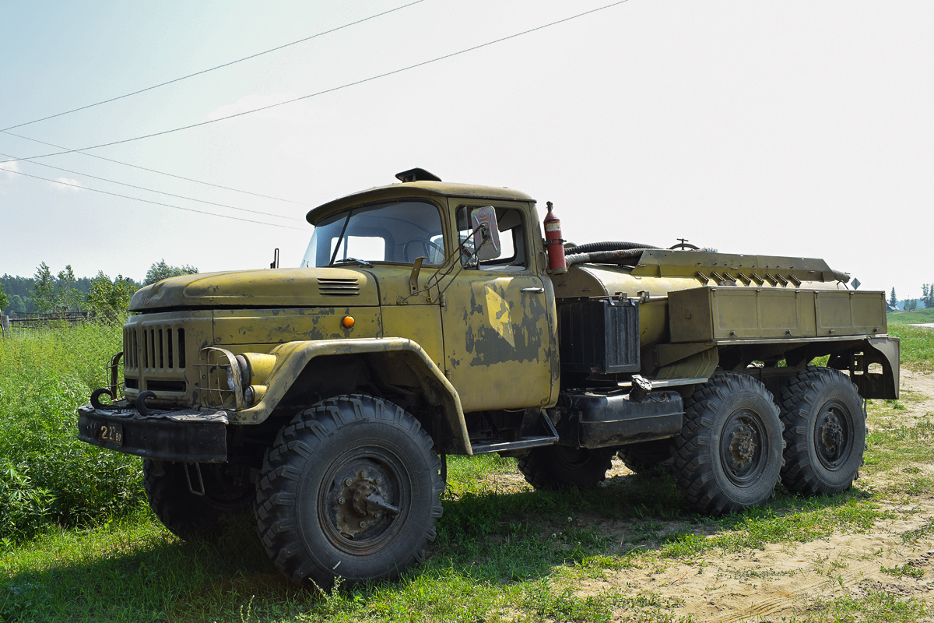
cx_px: 467
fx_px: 856
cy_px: 312
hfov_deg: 57.2
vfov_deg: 40.0
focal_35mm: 33
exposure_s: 1/250
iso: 200
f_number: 8
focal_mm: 22
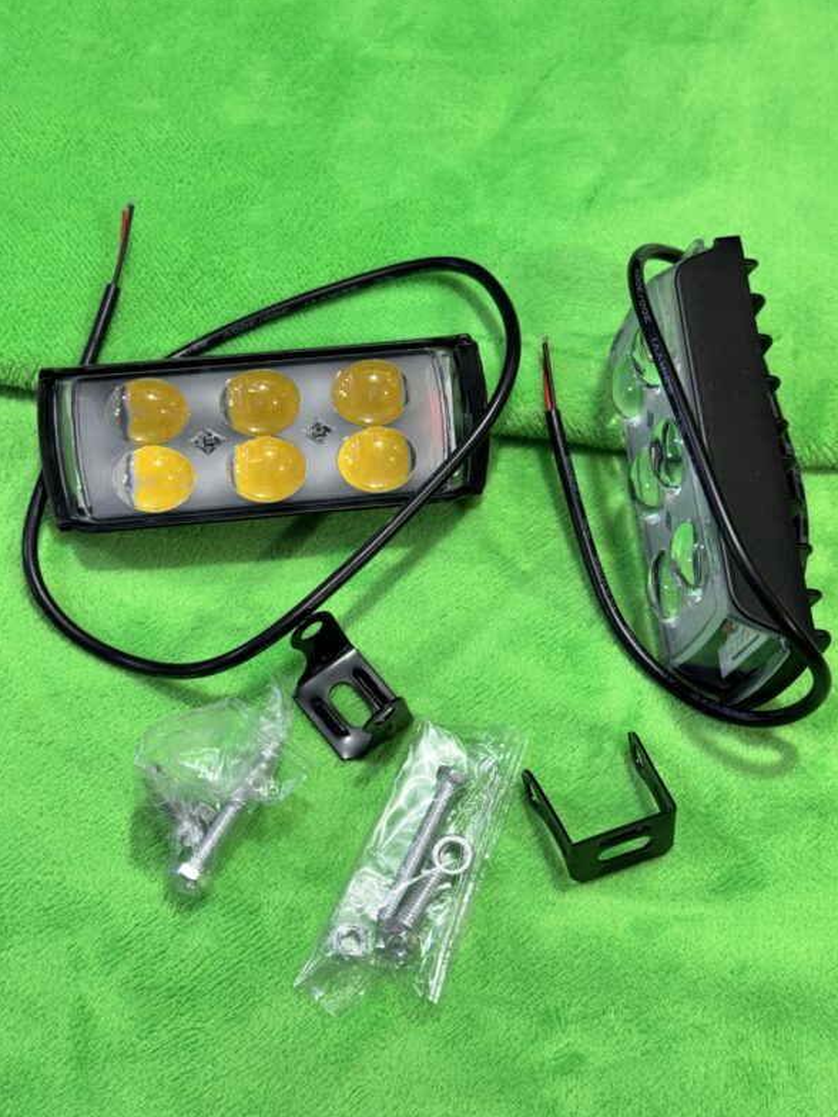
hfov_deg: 29.7
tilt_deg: -62.0
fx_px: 1582
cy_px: 561
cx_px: 425
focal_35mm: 49
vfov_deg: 38.9
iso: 80
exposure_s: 1/50
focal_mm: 6.76
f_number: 1.78
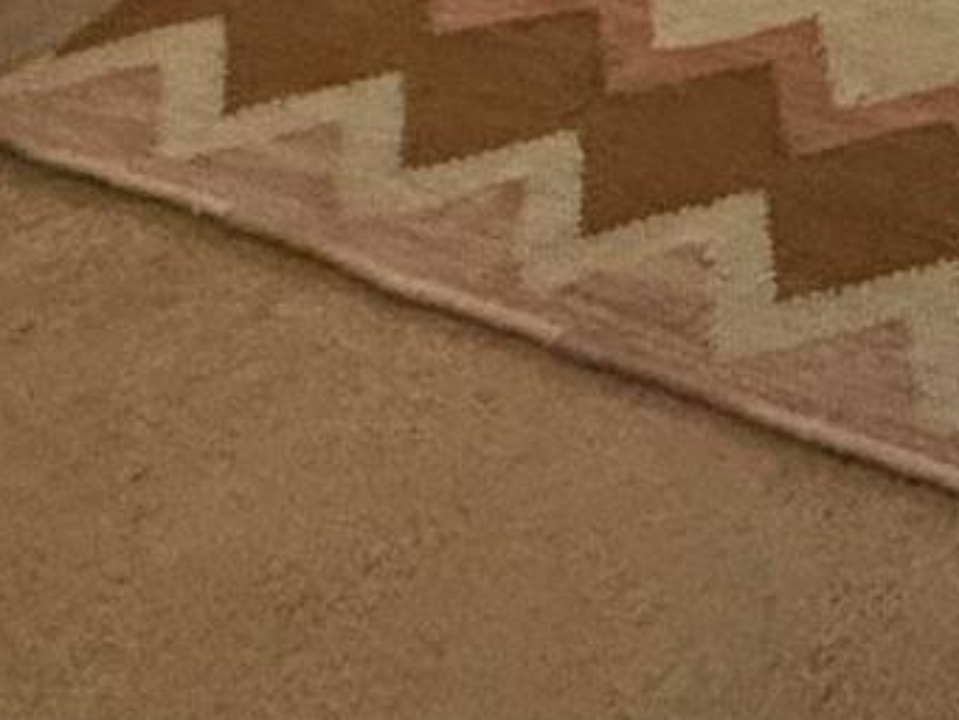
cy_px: -1313
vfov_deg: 11.7
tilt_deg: -18.4
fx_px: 2328
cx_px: 2486
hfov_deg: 13.6
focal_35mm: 84
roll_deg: +0.8
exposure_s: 1/120
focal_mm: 2.22
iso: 320
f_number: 2.2
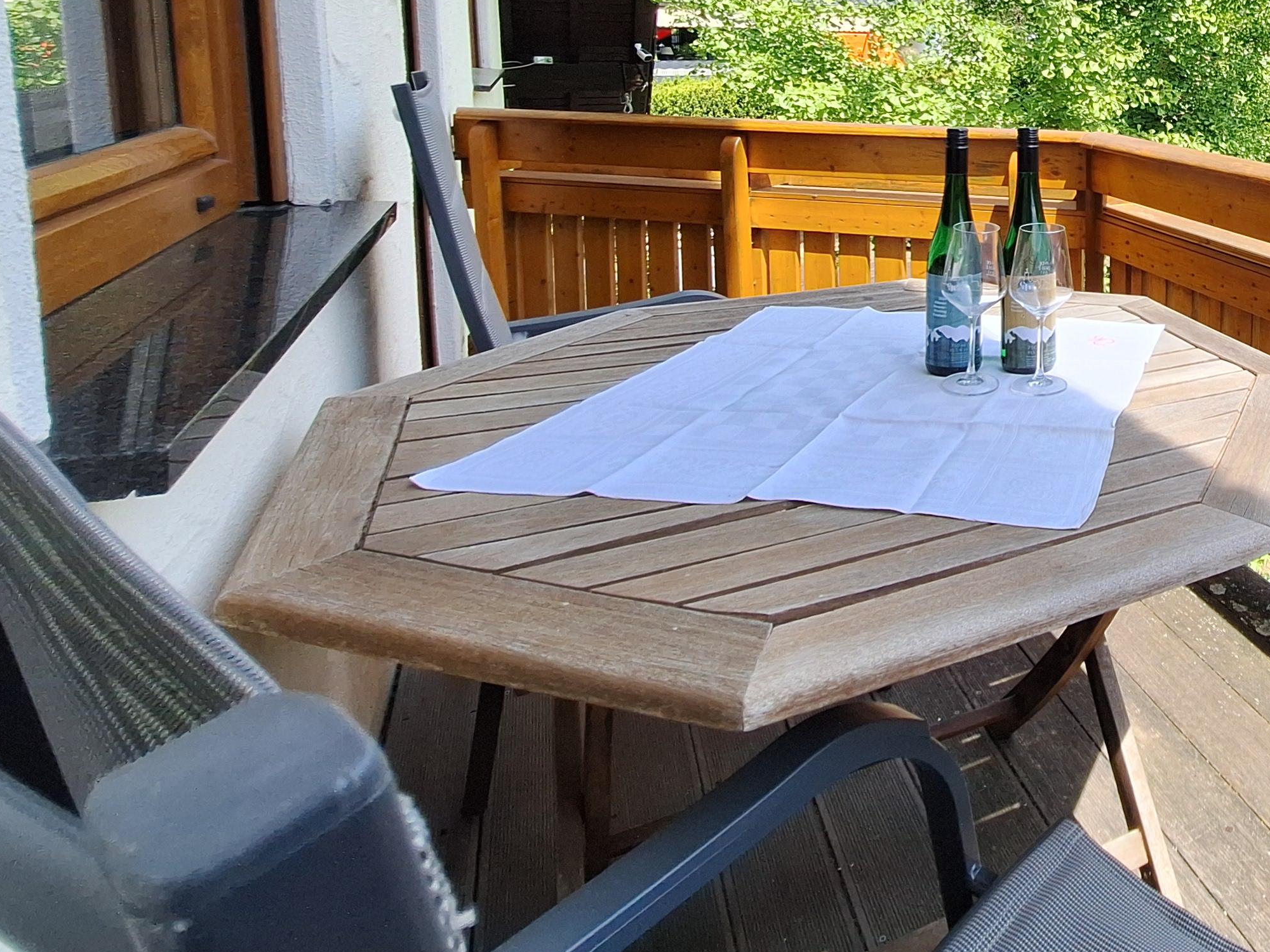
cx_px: 1216
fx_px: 954
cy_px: 164
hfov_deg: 55.1
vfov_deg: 49.3
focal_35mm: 26
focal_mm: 1.74
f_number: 2.2
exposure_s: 1/1021
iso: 40
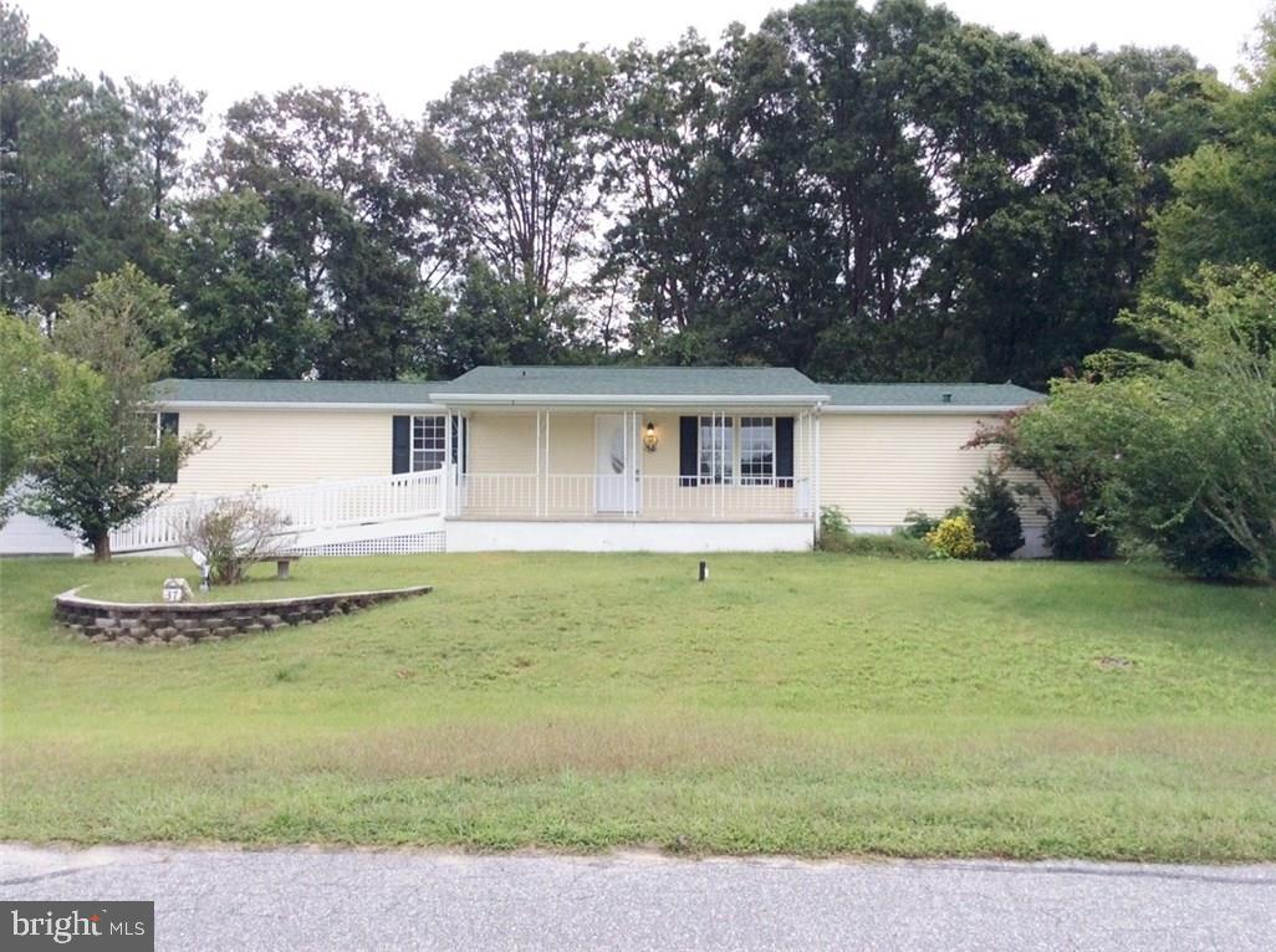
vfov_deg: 44.0
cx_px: 638
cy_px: 476
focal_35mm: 32
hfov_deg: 56.9
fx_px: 1178
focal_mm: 3.3
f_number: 2.4
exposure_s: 1/256
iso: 32
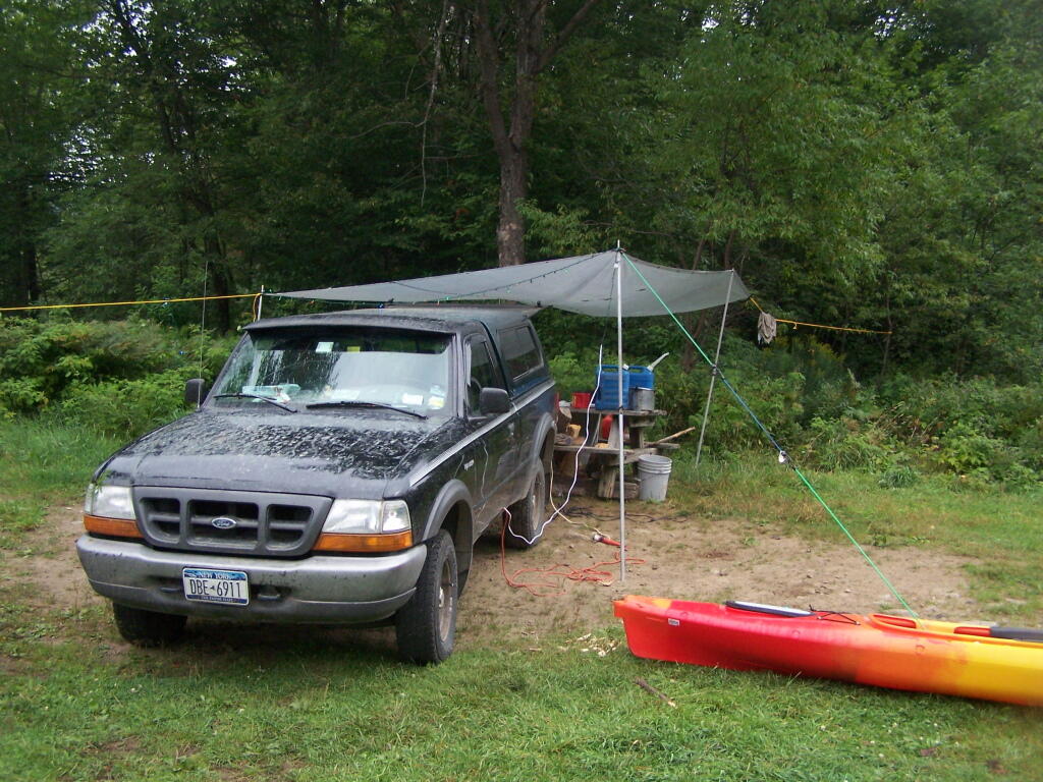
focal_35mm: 38
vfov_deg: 37.7
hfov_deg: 49.0
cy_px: 391
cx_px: 522
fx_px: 1145
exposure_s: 1/400
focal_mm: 6.3
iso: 200
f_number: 2.8
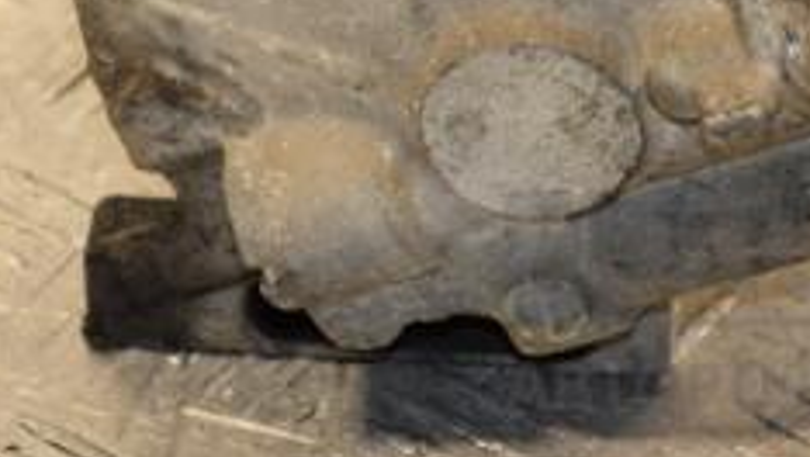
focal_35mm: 302
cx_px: 440
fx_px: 6498
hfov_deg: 7.1
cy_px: -218
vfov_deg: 4.0
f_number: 5.6
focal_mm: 75
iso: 800
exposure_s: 1/200
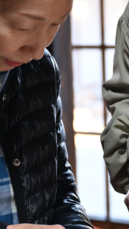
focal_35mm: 146
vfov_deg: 14.7
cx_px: 114
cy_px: 128
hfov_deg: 8.3
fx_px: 888
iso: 640
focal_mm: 43
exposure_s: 1/125
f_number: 2.8
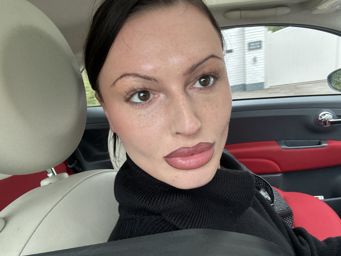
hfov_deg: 71.6
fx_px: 236
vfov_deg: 56.8
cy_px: 128
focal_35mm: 24
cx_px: 170
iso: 50
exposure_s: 1/121
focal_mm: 2.69
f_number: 1.9
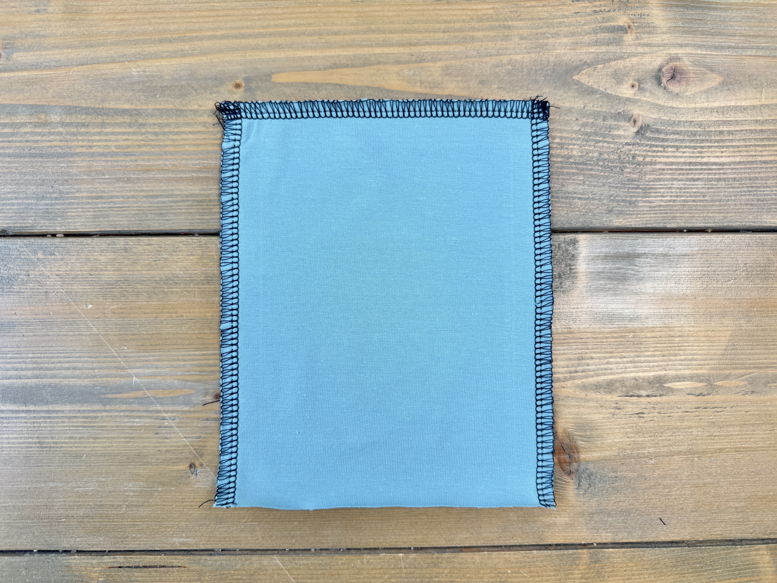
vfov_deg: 56.8
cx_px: 388
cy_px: 292
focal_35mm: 24
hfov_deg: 71.6
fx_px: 539
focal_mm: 6.76
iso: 50
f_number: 1.78
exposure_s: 1/137
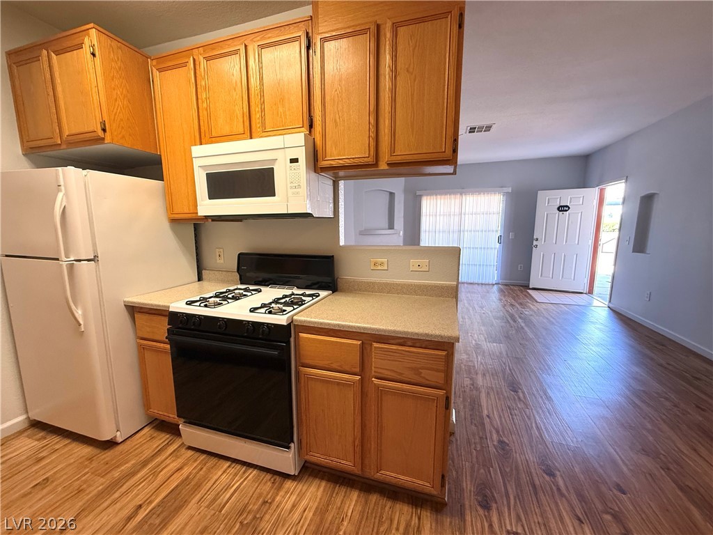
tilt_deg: -7.5
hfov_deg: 102.1
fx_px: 288
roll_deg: -2.5
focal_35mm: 14
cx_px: 356
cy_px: 268
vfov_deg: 85.7
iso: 250
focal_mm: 2.22
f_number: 2.2
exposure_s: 1/60
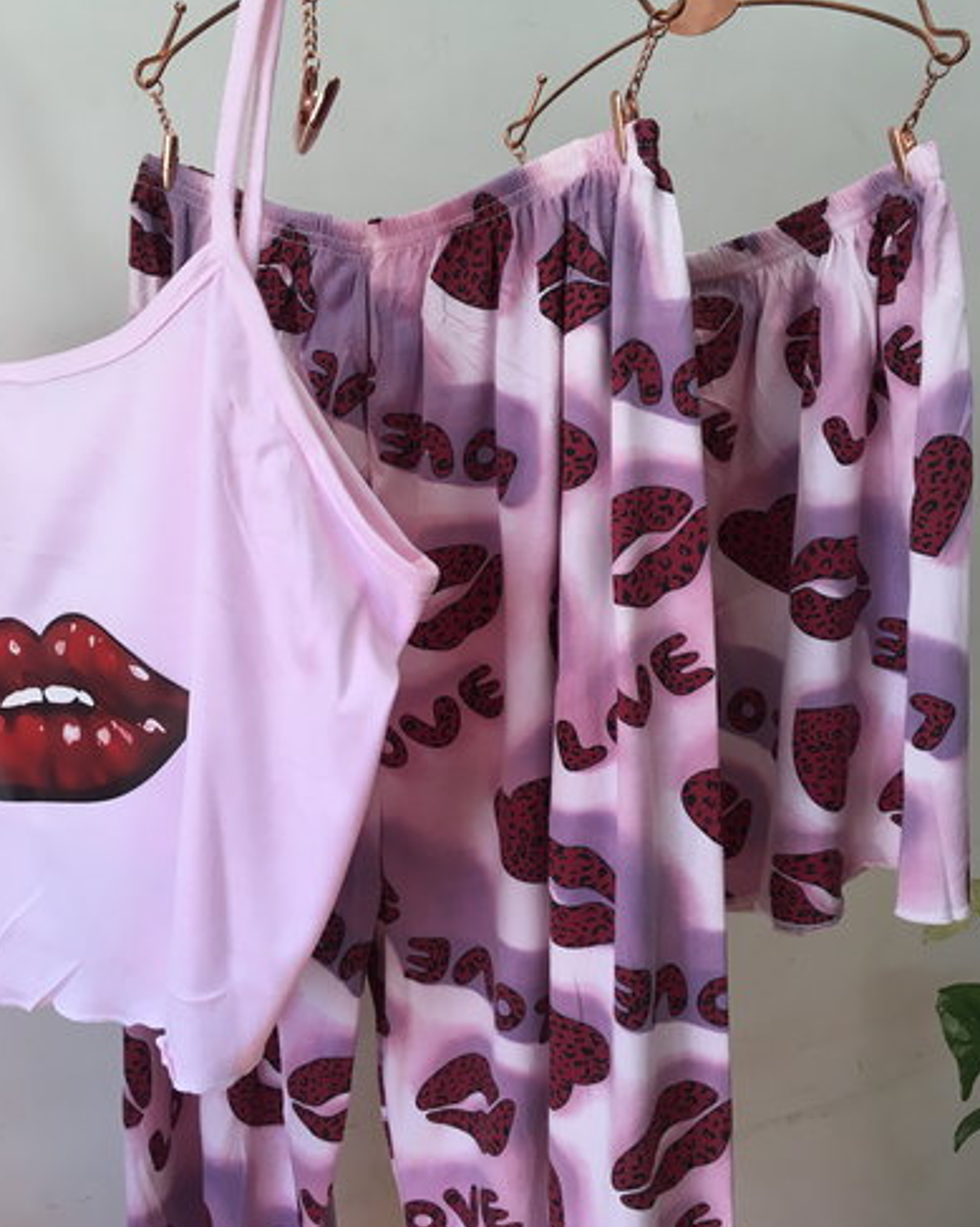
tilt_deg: -7.2
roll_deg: -0.3
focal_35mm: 31
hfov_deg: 47.1
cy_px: 581
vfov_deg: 57.2
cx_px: 489
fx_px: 1125
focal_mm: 4.15
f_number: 2.2
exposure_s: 1/33
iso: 32
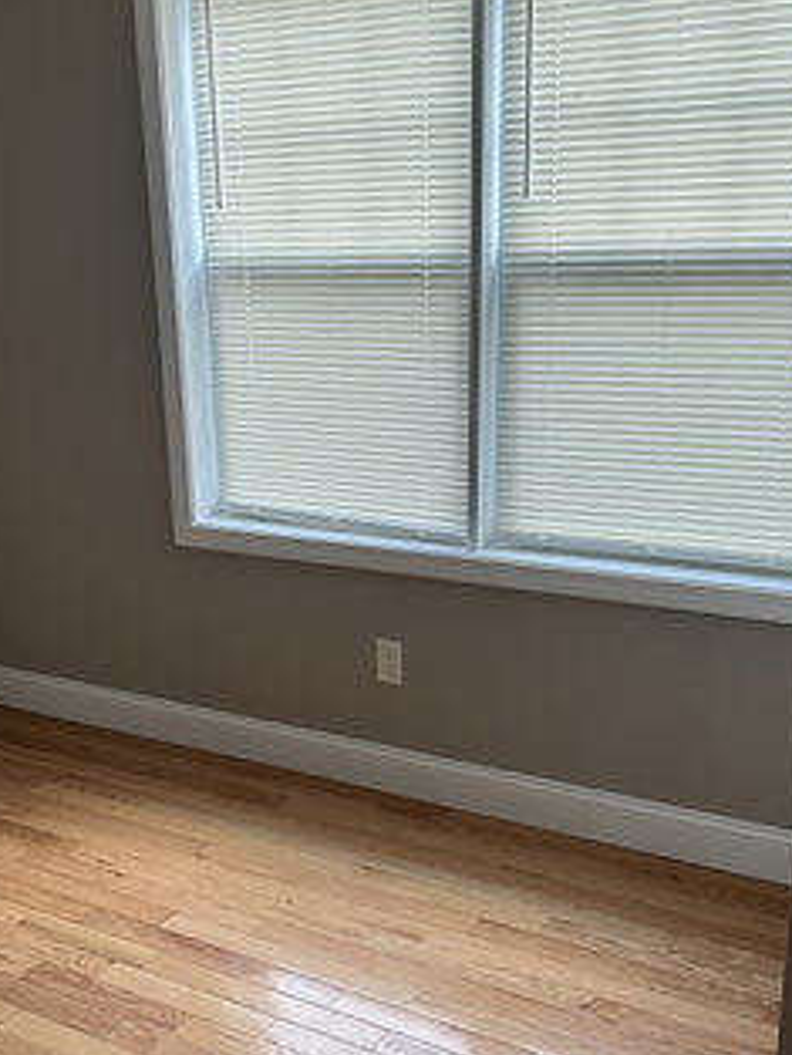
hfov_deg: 31.2
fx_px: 1402
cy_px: 701
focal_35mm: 46
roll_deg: +4.0
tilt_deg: -20.4
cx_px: 249
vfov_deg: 40.7
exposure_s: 1/120
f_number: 1.78
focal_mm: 6.86
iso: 100
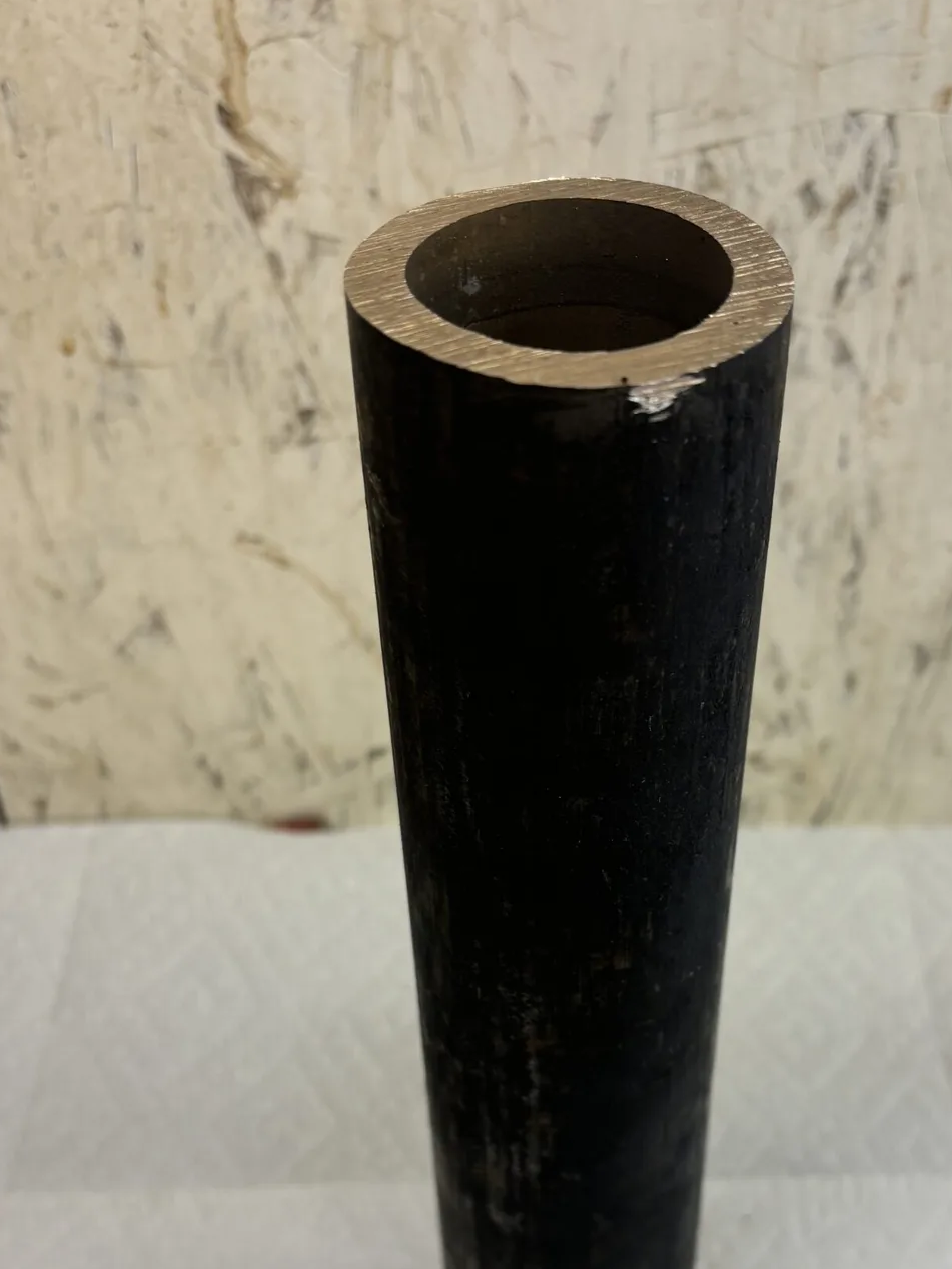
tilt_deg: -42.8
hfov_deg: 35.0
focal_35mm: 41
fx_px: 1503
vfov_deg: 45.1
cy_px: 847
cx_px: 571
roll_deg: +1.3
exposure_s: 1/120
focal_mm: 5.96
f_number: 1.6
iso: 50
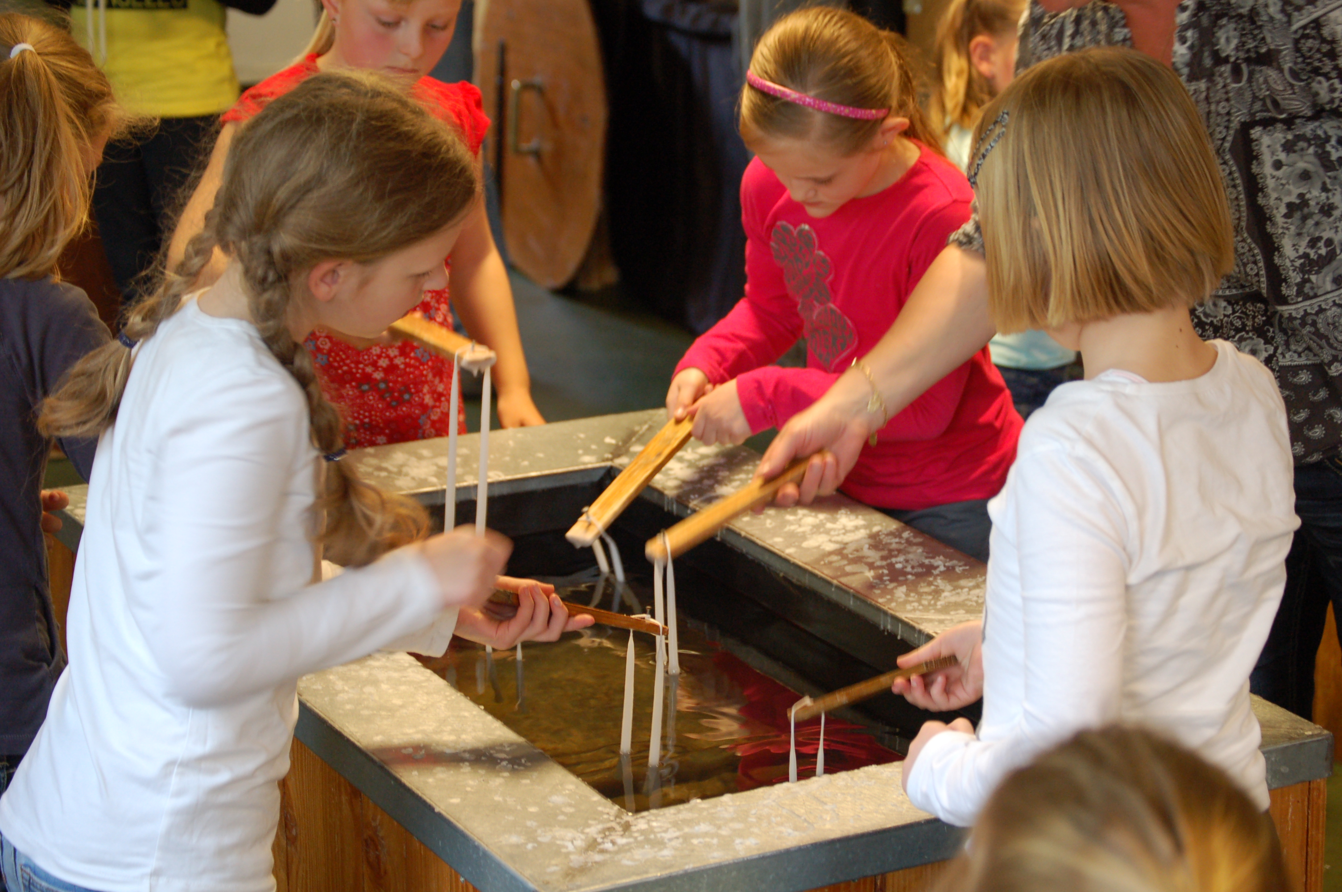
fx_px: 3073
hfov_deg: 24.6
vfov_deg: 16.5
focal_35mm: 82
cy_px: 446
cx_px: 671
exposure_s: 1/30
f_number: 4
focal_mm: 55
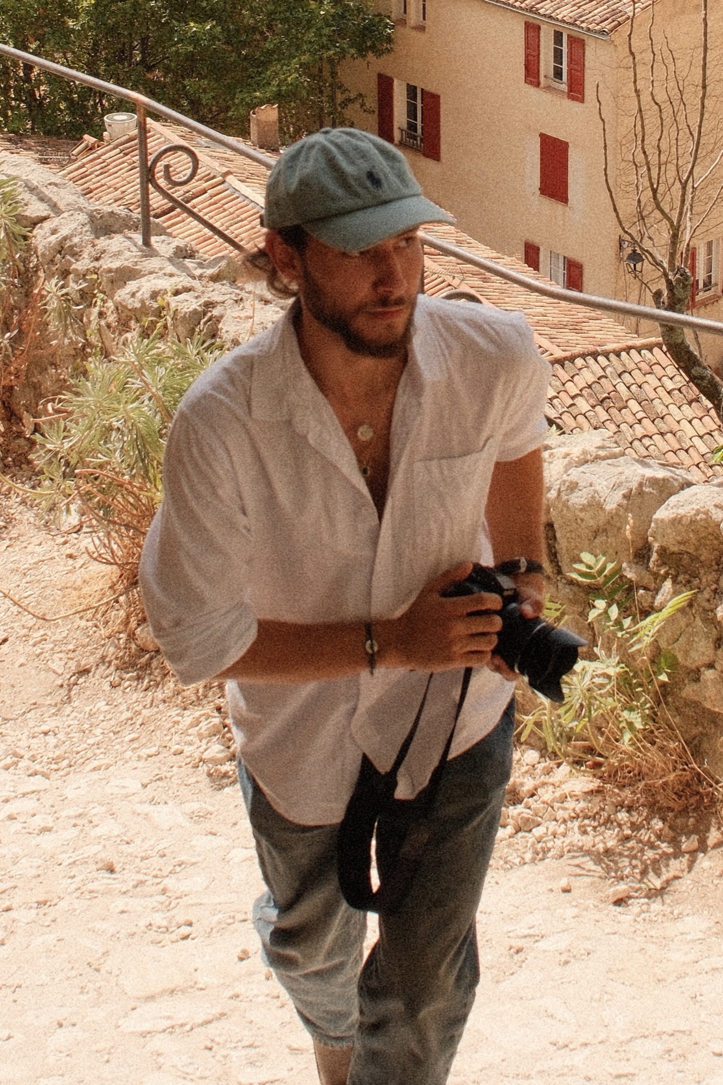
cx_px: 362
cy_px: 542
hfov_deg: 37.8
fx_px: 1054
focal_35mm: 35
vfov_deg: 54.4
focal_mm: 23
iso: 500
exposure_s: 1/850
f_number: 5.6
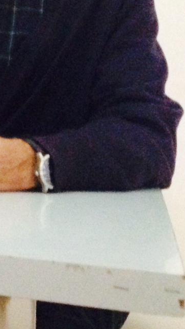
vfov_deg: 18.3
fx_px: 995
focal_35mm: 114
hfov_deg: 9.1
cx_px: -322
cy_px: -2
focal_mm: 4.12
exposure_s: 1/17
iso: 500
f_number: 2.4
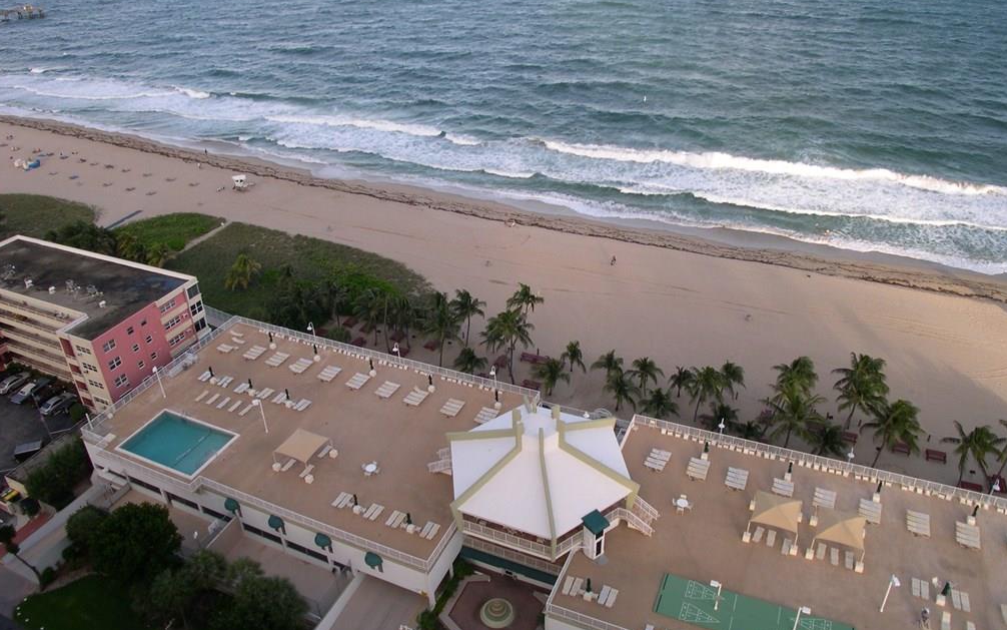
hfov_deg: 48.2
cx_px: 505
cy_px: 291
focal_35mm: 41
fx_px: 1125
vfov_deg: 31.2
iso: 100
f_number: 2.8
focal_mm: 8
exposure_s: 1/378
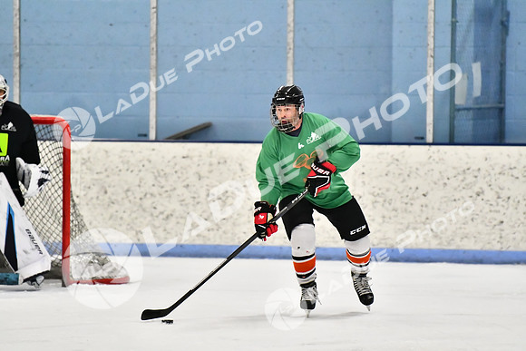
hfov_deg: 7.2
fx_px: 4165
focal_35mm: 285
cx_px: 263
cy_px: 176
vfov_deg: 4.8
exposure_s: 1/1600
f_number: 2.8
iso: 6400
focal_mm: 190
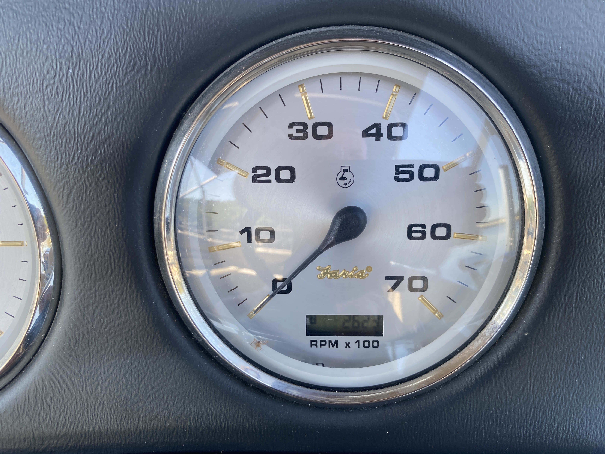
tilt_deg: -26.3
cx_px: 302
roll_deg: +0.3
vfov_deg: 53.1
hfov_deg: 67.3
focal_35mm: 26
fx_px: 454
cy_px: 227
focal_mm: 4.25
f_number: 1.8
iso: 32
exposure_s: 1/122
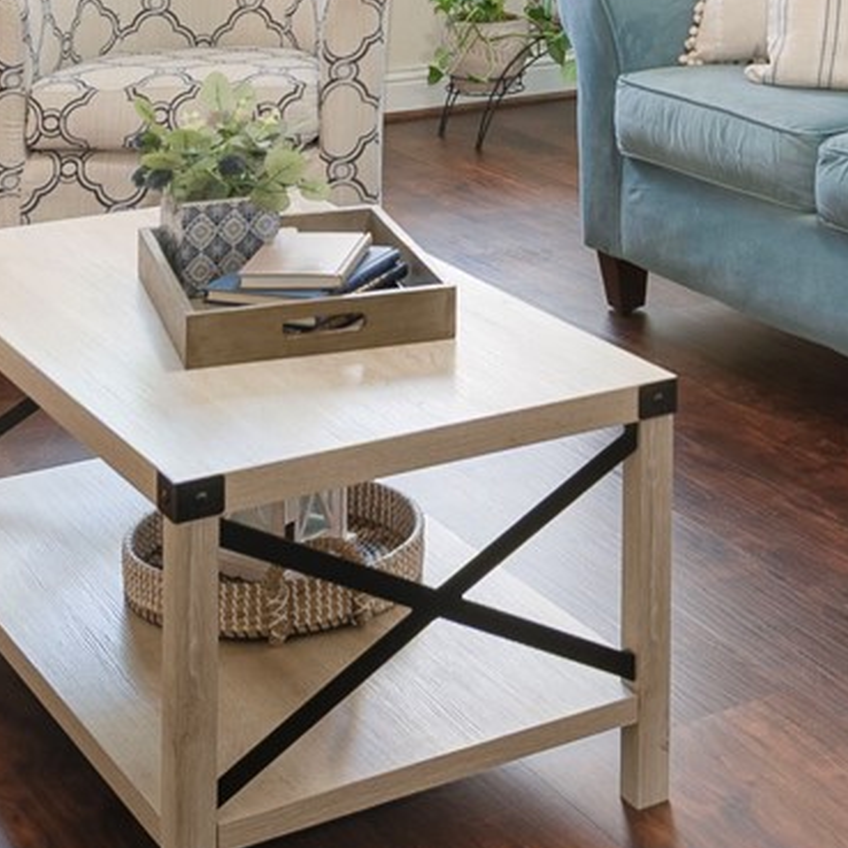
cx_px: 754
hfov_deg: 21.2
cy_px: -322
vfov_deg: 19.6
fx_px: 2217
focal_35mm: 80
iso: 100
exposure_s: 1/1.67
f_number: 7.1
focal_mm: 16
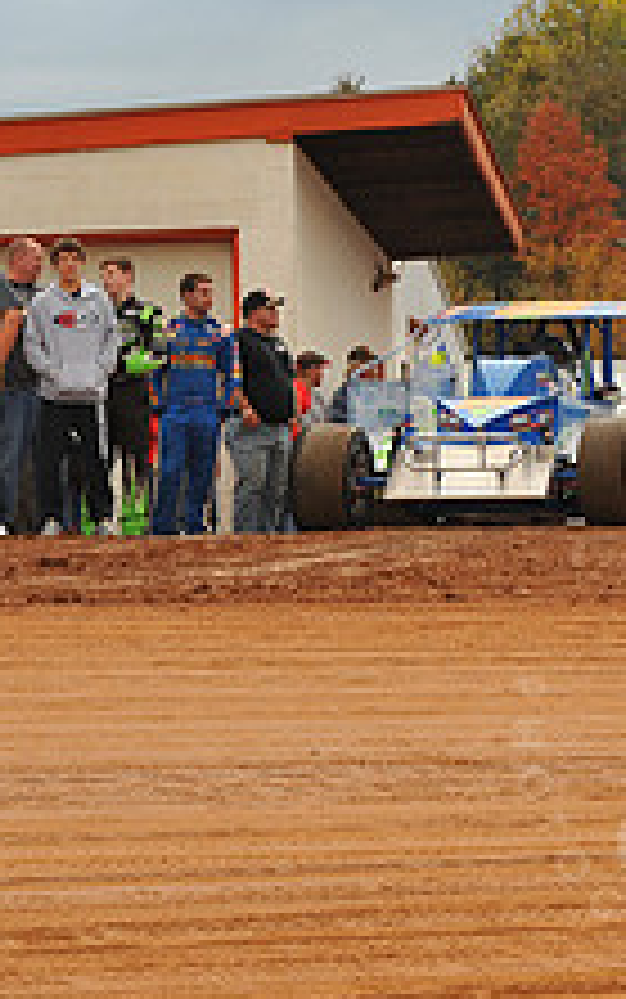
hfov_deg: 7.0
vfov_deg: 11.2
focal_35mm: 186
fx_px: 5071
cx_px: 779
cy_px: 302
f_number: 7.1
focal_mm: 70
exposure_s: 1/320
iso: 500
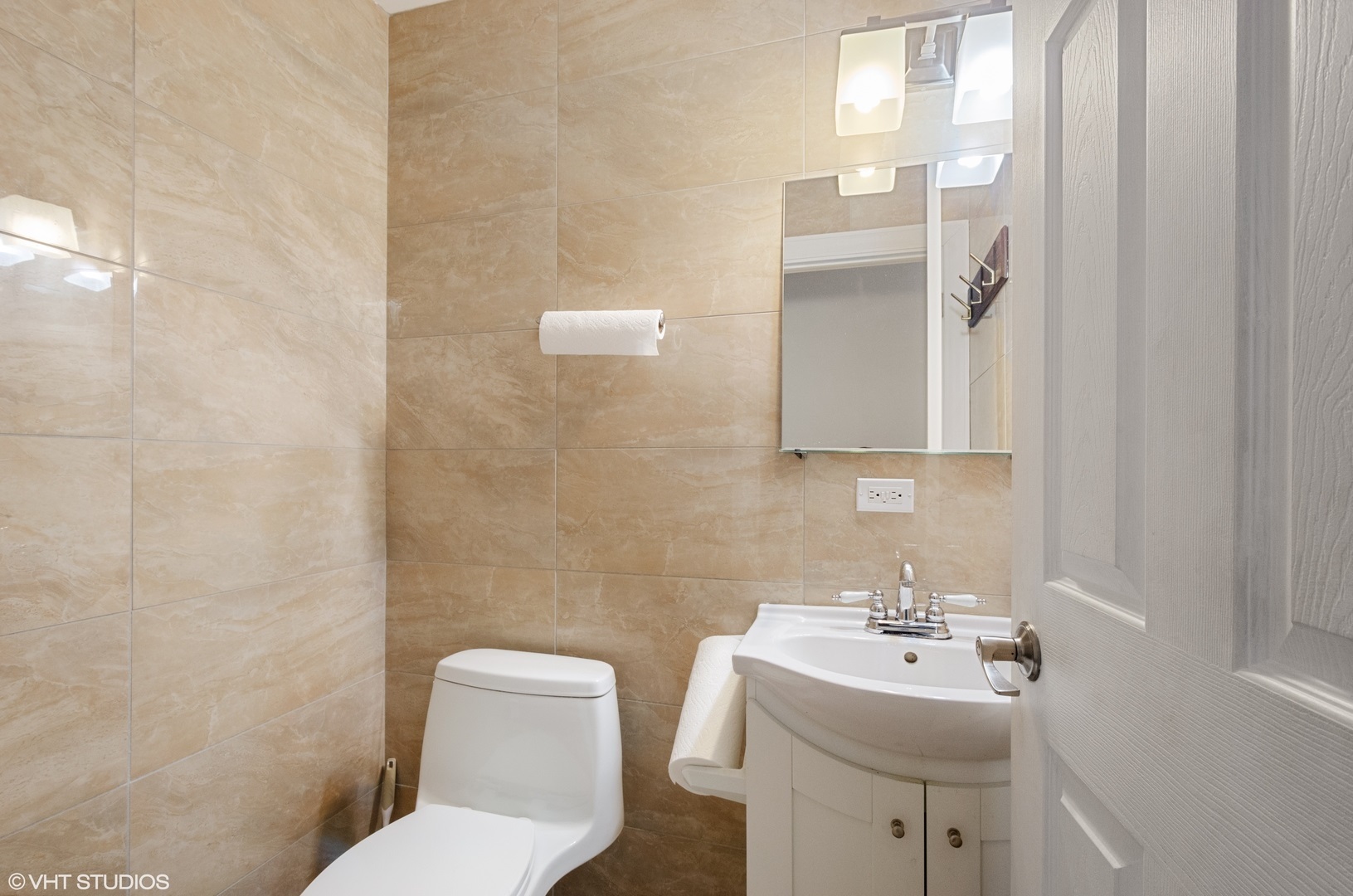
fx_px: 563
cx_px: 676
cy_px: 448
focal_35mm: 15
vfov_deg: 77.1
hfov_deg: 100.5
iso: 800
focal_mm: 10
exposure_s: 1/8
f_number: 9
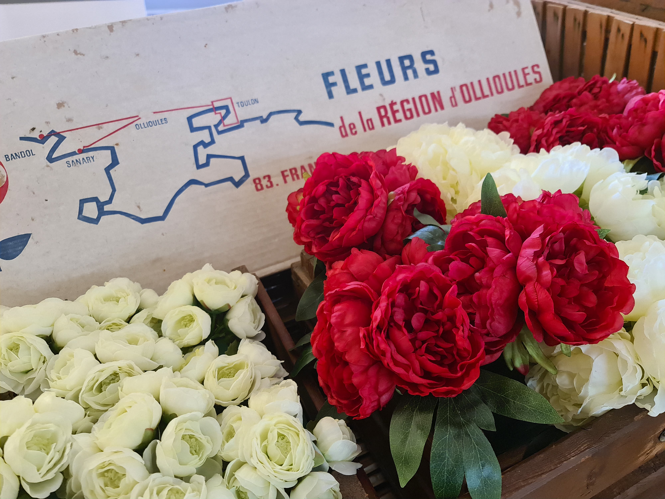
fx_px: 480
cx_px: 332
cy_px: 250
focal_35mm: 25
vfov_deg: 54.9
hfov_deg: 69.4
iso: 640
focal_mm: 7
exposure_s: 1/100
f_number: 1.8
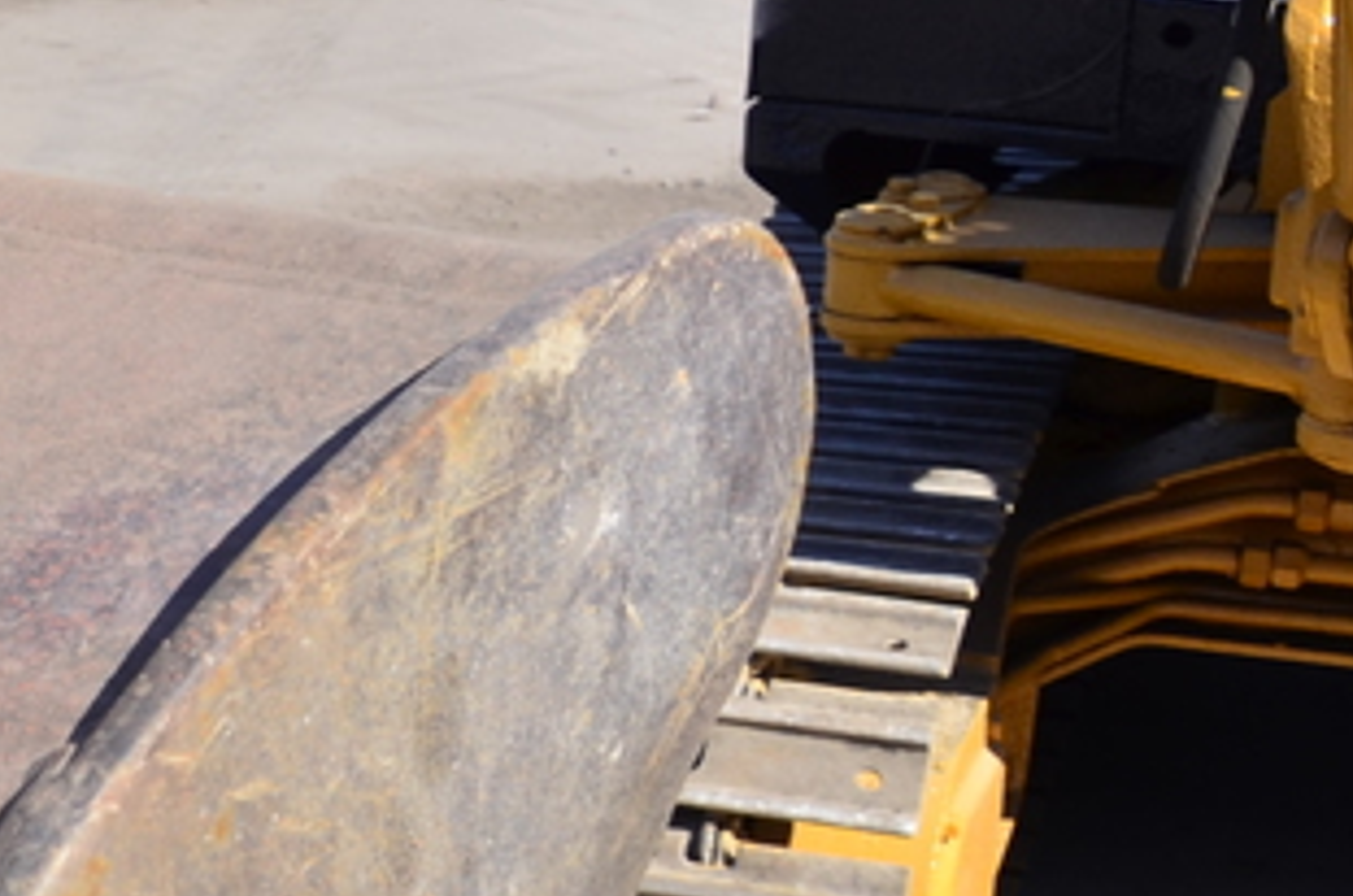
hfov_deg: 15.1
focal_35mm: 111
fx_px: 4163
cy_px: 448
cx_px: -1323
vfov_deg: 12.3
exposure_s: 1/320
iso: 125
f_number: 7.1
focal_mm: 18
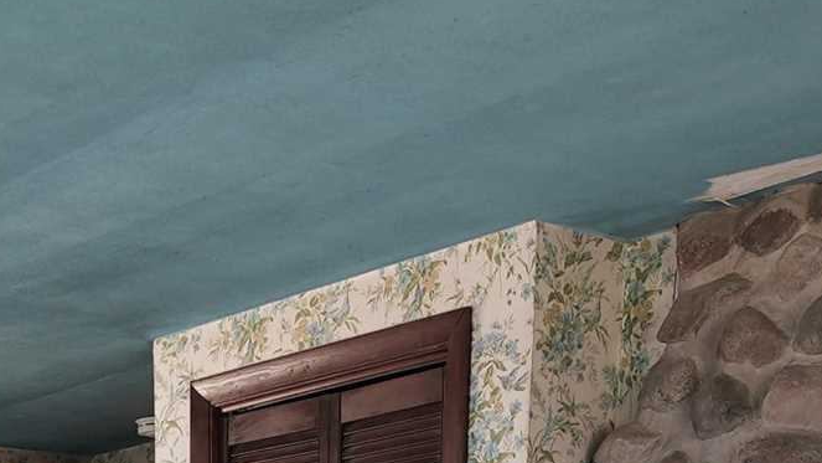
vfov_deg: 13.0
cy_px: 1138
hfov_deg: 29.4
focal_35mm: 68
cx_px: 47
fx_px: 1482
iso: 320
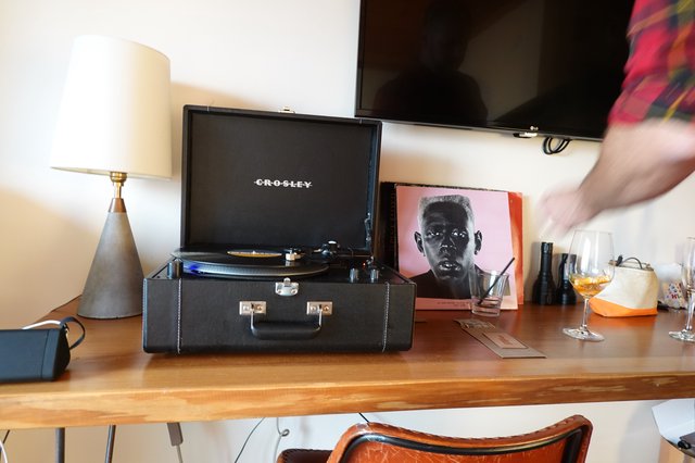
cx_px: 348
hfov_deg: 73.8
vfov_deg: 53.1
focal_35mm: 24
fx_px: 463
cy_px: 232
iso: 500
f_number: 2.8
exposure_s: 1/30
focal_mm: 9
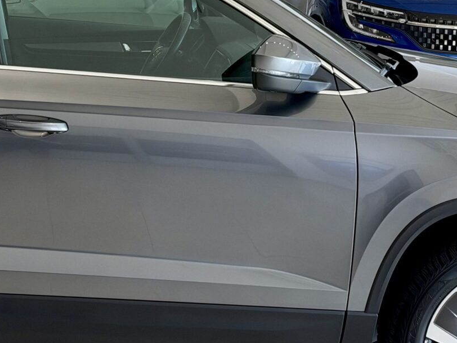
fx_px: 1373
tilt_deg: -4.2
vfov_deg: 14.0
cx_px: 38
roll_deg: -0.5
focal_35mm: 104
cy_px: -2
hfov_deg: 18.6
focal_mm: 6.93
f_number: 2.8
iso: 64
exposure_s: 1/100
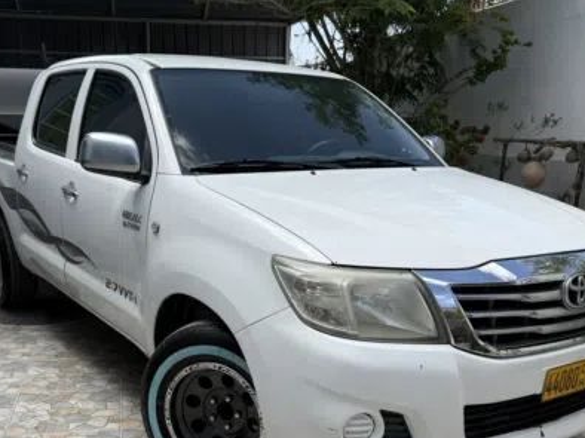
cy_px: 331
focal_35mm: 39
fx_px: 659
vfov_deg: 35.9
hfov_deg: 47.7
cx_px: 248
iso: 80
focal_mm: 6.76
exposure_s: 1/3279
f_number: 1.78
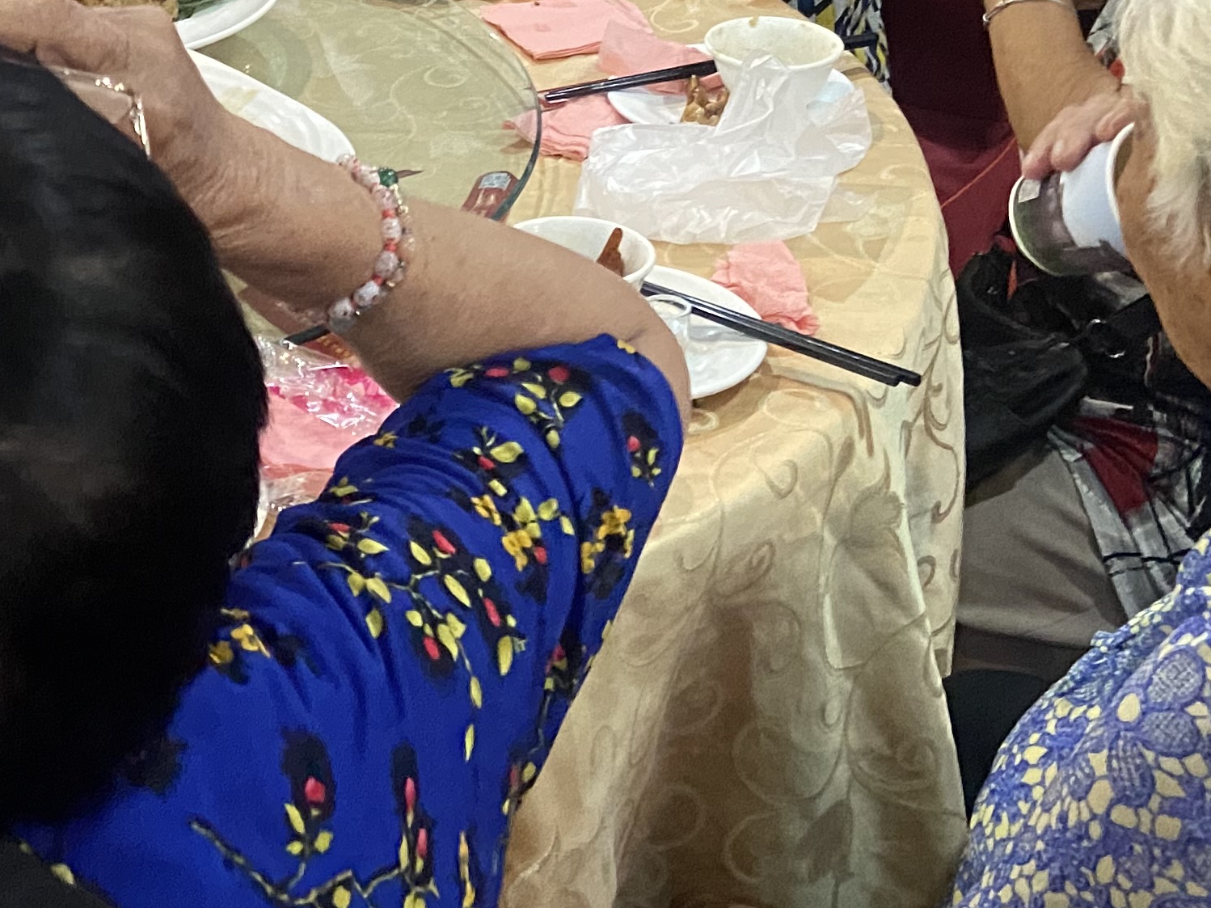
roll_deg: +1.8
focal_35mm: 70
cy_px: -251
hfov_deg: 27.1
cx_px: 209
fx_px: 2448
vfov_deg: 19.5
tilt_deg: -15.5
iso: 400
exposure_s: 1/60
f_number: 1.8
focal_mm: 4.25
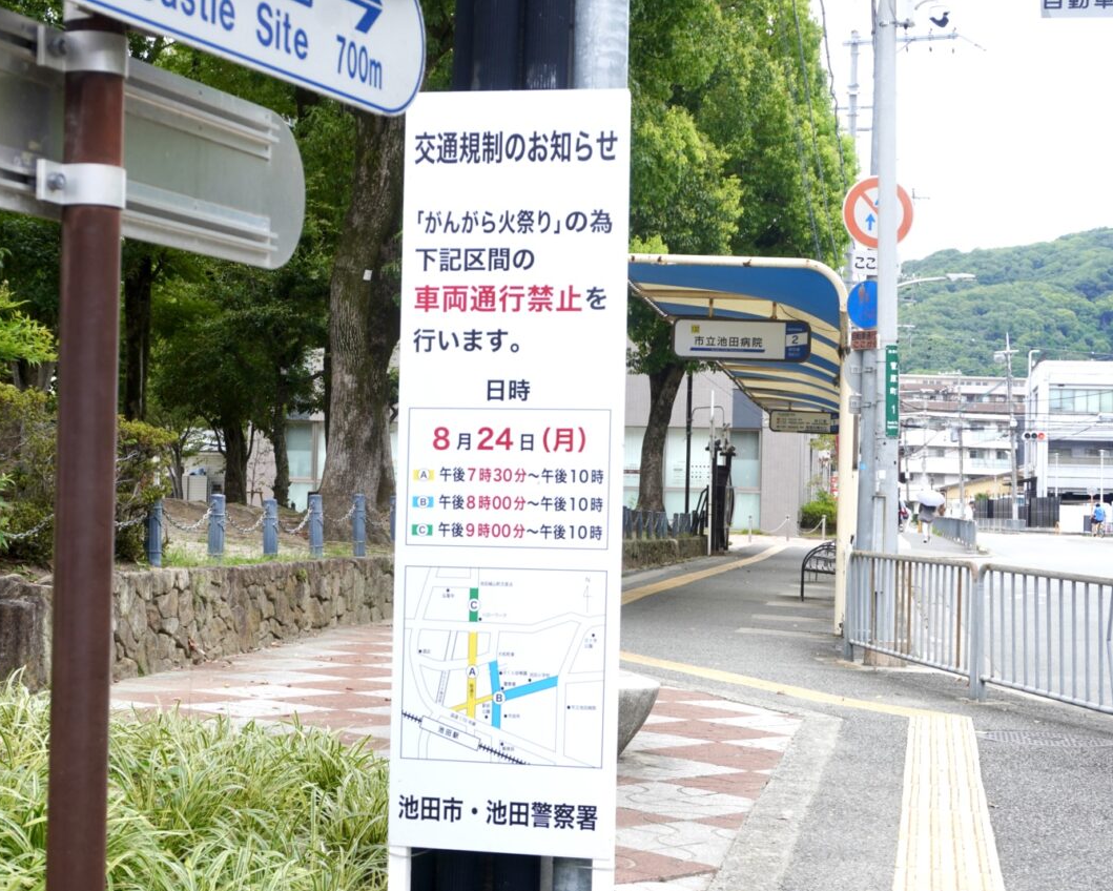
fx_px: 1963
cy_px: 448
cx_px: 491
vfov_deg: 25.6
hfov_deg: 31.6
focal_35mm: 60
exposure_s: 1/100
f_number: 8
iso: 100
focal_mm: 35
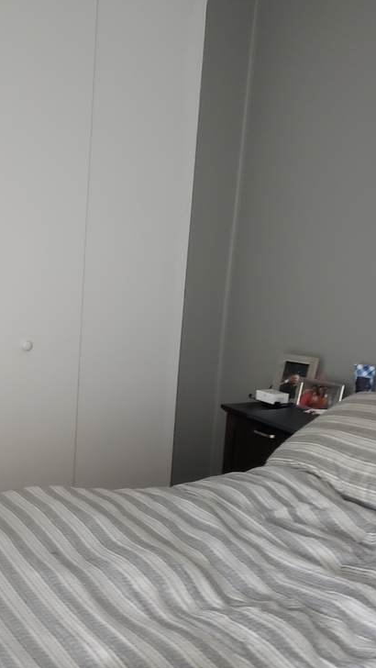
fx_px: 744
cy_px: 375
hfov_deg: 27.1
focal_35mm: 42
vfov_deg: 48.2
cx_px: 17
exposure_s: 1/15
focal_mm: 4.3
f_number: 1.5
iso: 250
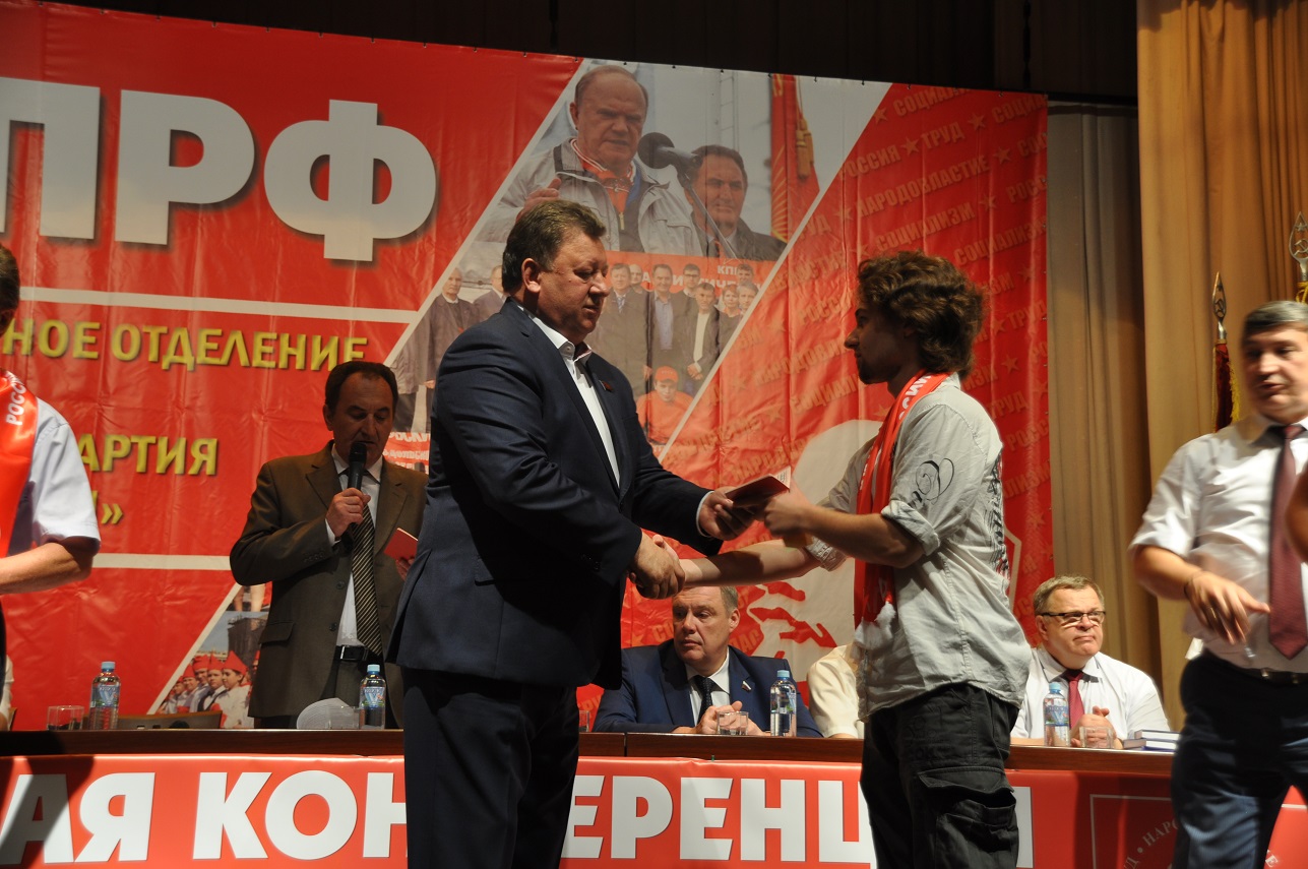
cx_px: 654
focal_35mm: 57
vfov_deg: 23.7
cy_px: 434
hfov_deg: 35.1
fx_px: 2069
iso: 320
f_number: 5.6
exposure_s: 1/30
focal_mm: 38
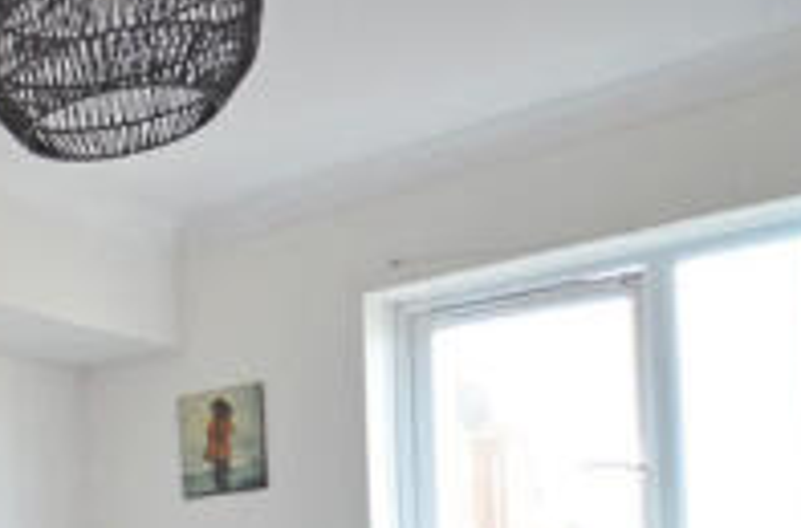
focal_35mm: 50
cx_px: -415
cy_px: 589
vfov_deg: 24.8
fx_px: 1109
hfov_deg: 27.1
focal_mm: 10
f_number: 4
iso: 500
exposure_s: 1/60
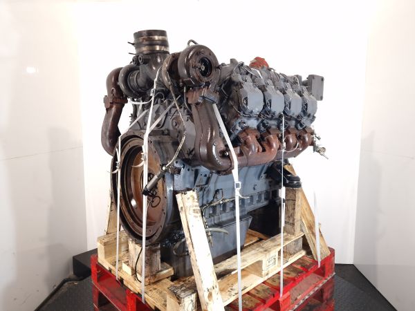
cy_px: 156
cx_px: 208
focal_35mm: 23
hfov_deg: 73.9
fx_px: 276
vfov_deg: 58.9
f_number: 1.8
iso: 125
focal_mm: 6.4
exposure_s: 1/50
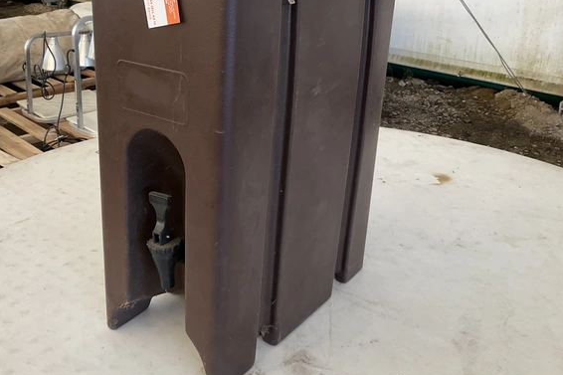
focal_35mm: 40
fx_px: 625
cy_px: 126
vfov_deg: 33.1
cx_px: 213
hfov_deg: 48.0
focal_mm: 3
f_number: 1.8
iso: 32
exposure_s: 1/122
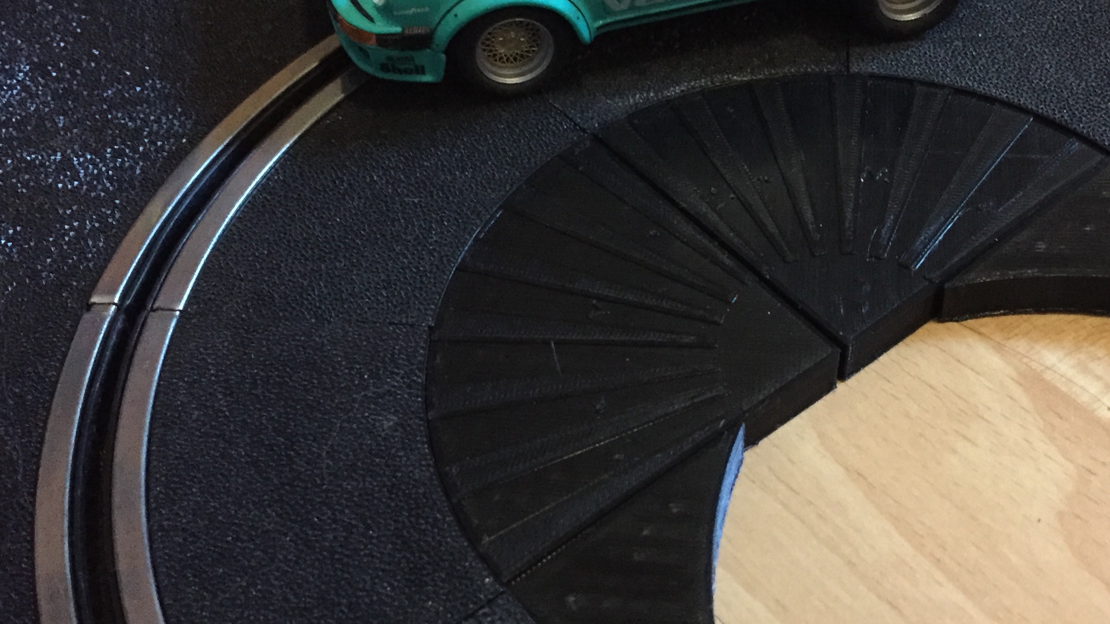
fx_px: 1383
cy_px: 317
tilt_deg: -49.6
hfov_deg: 43.4
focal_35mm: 47
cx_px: 698
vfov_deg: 25.4
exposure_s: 1/17
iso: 320
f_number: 2.2
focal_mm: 4.15
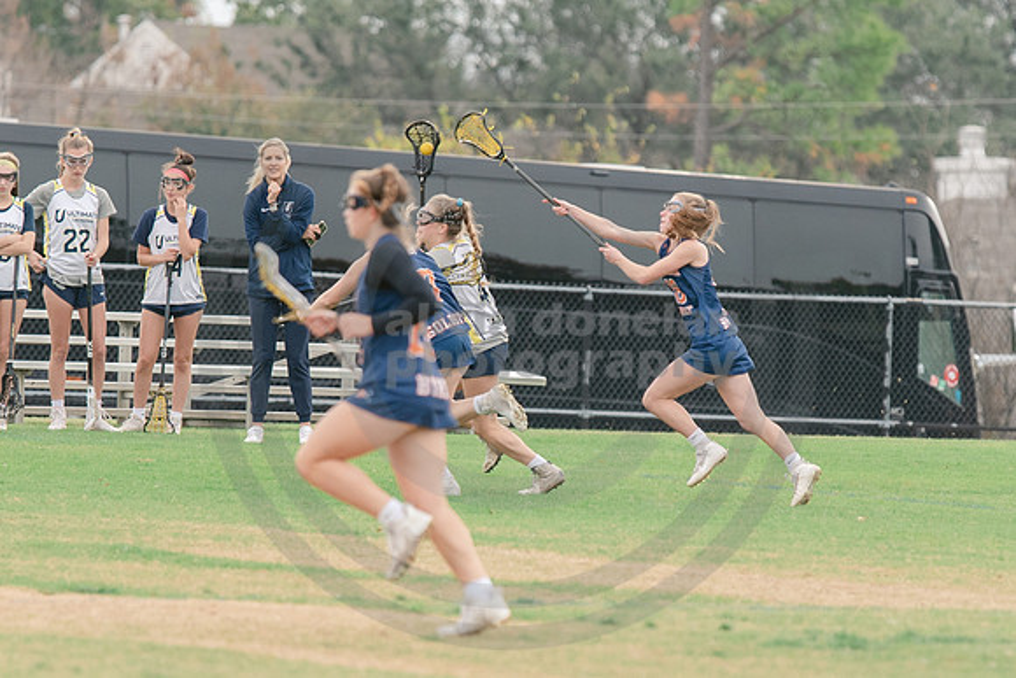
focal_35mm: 512
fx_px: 14465
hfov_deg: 4.0
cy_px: 423
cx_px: 570
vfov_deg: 2.7
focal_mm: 200
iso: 400
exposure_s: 1/1250
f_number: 2.8
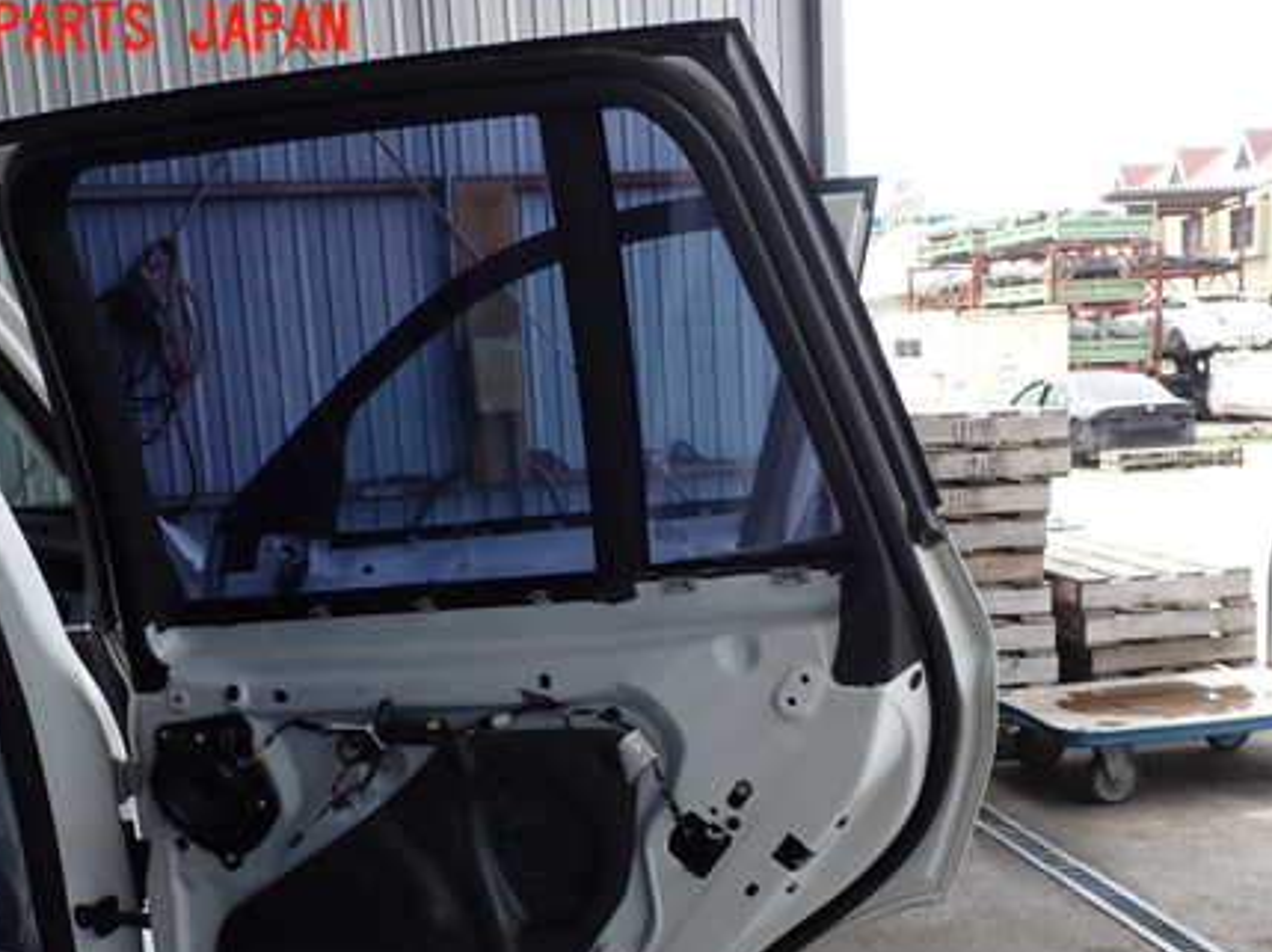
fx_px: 1542
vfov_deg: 33.9
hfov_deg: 44.8
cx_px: 700
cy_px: 661
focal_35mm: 42
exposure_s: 1/320
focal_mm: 5.4
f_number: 3.2
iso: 100
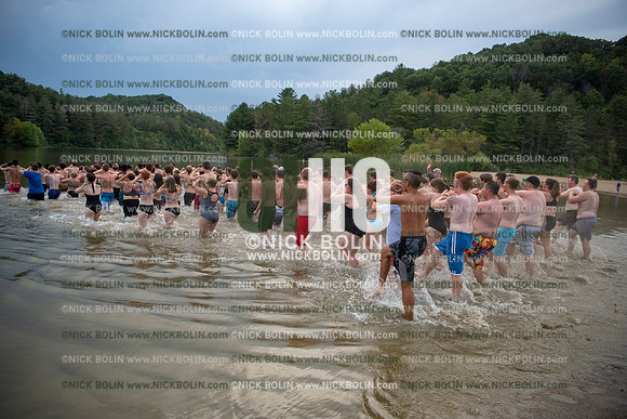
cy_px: 210
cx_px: 314
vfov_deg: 53.2
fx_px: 418
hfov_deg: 73.7
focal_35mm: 24
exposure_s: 1/800
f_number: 3.2
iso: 160
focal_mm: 24
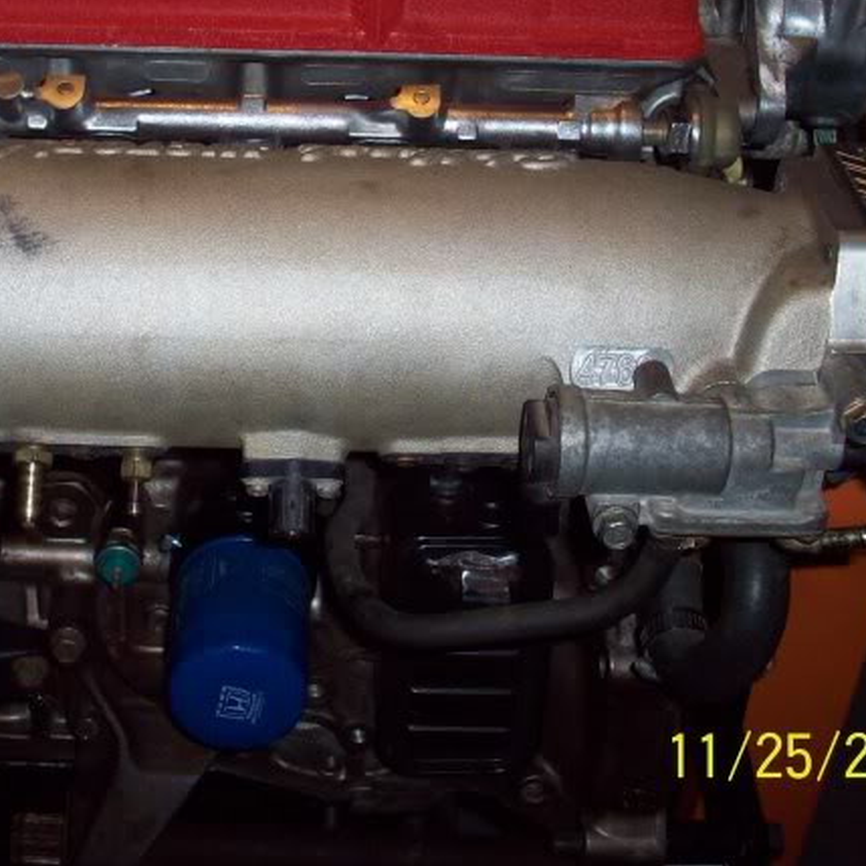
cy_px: 266
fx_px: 1727
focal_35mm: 61
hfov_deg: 27.9
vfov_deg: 27.9
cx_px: 268
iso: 80
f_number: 2.8
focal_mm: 6.2
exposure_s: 1/64
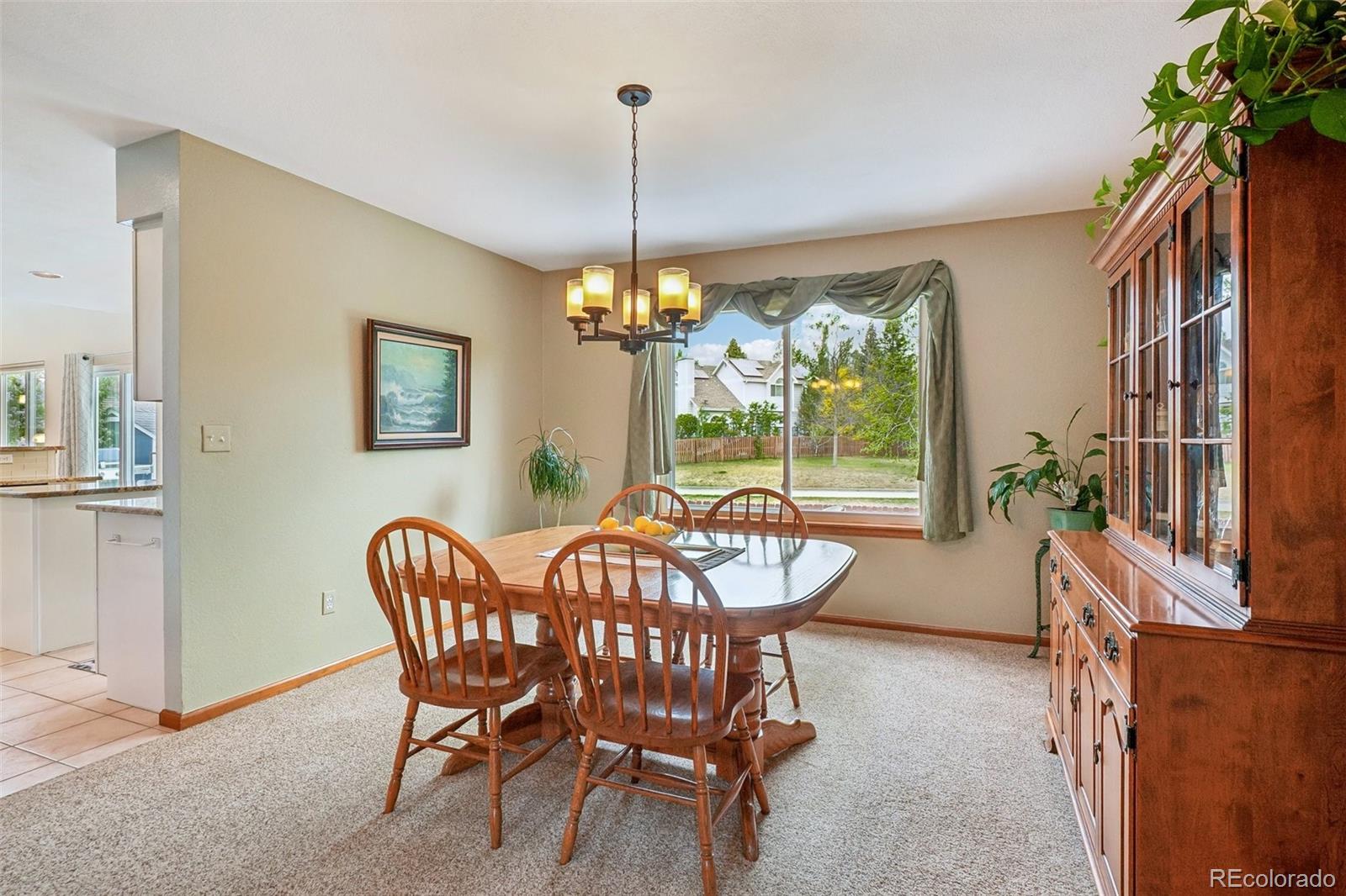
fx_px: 617
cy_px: 448
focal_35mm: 16
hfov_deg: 95.0
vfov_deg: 72.0
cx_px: 673
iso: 250
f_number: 8
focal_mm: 11
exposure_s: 1/30
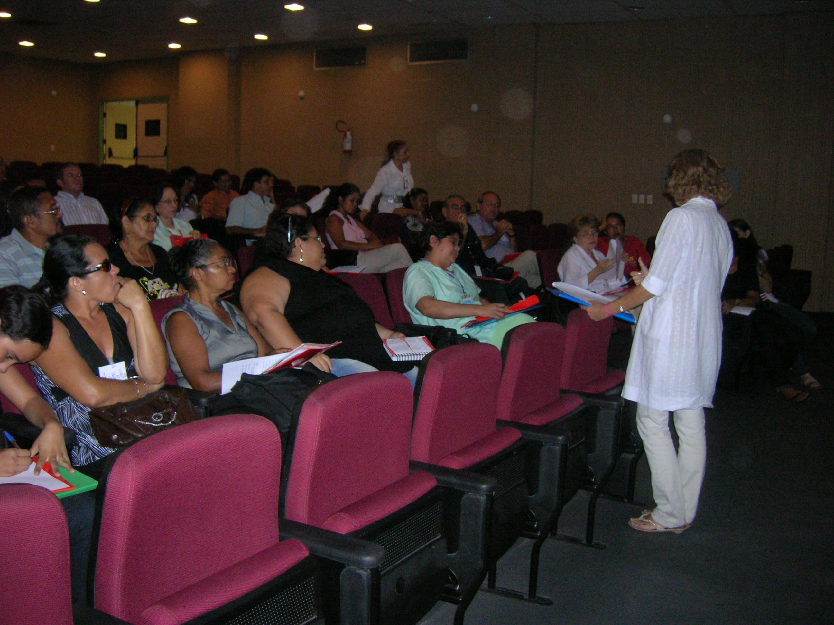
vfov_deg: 41.8
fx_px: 819
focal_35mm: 34
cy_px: 312
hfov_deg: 54.0
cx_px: 417
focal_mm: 5.7
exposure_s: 1/60.1
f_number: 2.9
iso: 200
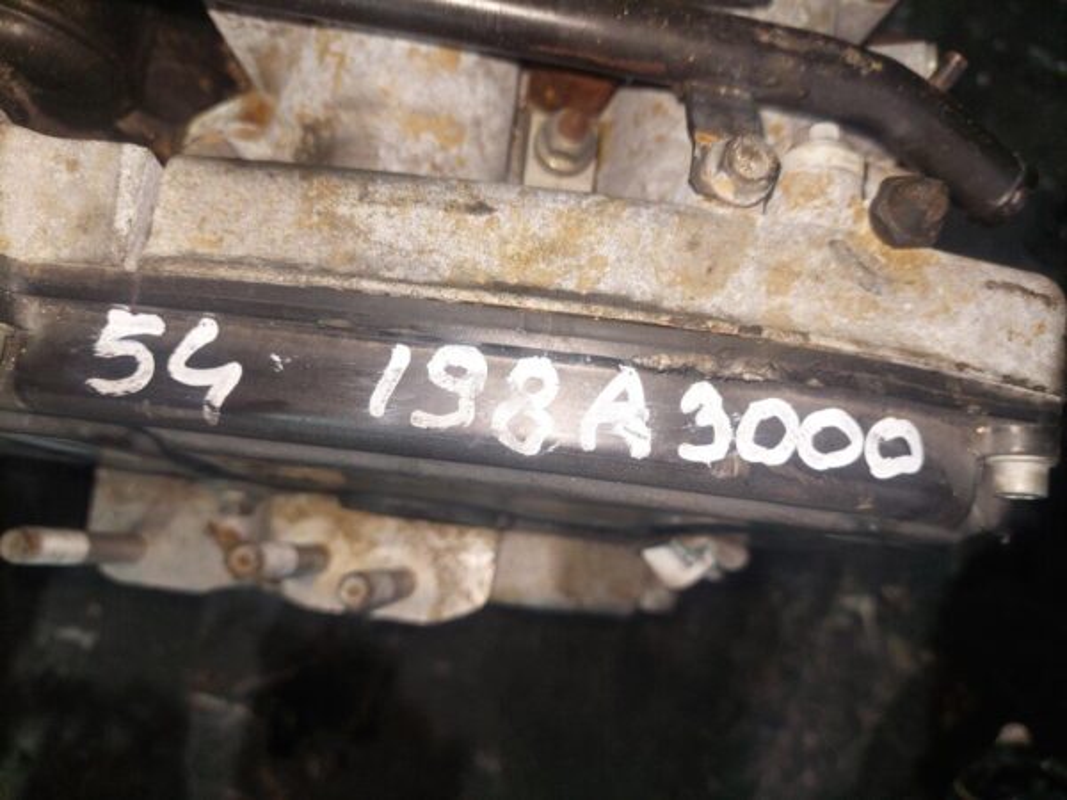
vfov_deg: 54.9
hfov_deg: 69.4
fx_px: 771
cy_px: 400
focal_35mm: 25
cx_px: 534
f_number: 1.8
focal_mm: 5.23
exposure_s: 1/50
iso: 100
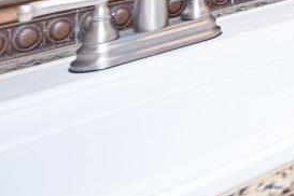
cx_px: 660
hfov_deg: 16.2
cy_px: -197
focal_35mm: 77
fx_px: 629
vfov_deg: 14.6
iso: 1100
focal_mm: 14
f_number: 4
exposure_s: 1/60
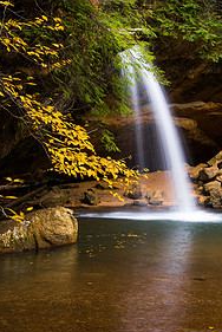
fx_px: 738
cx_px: 116
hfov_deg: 17.1
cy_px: 188
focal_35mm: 80
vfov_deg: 25.3
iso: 64
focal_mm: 50
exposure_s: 1
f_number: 13
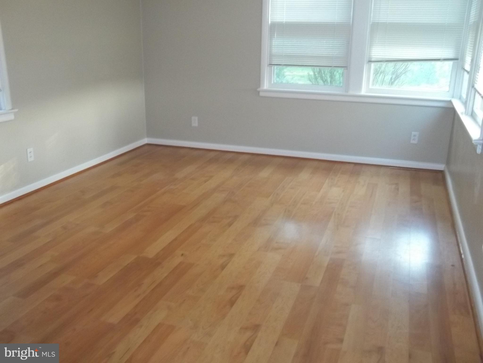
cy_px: 182
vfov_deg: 42.9
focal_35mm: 33
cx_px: 242
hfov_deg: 55.4
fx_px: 460
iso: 320
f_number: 3.3
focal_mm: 5.9
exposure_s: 1/30
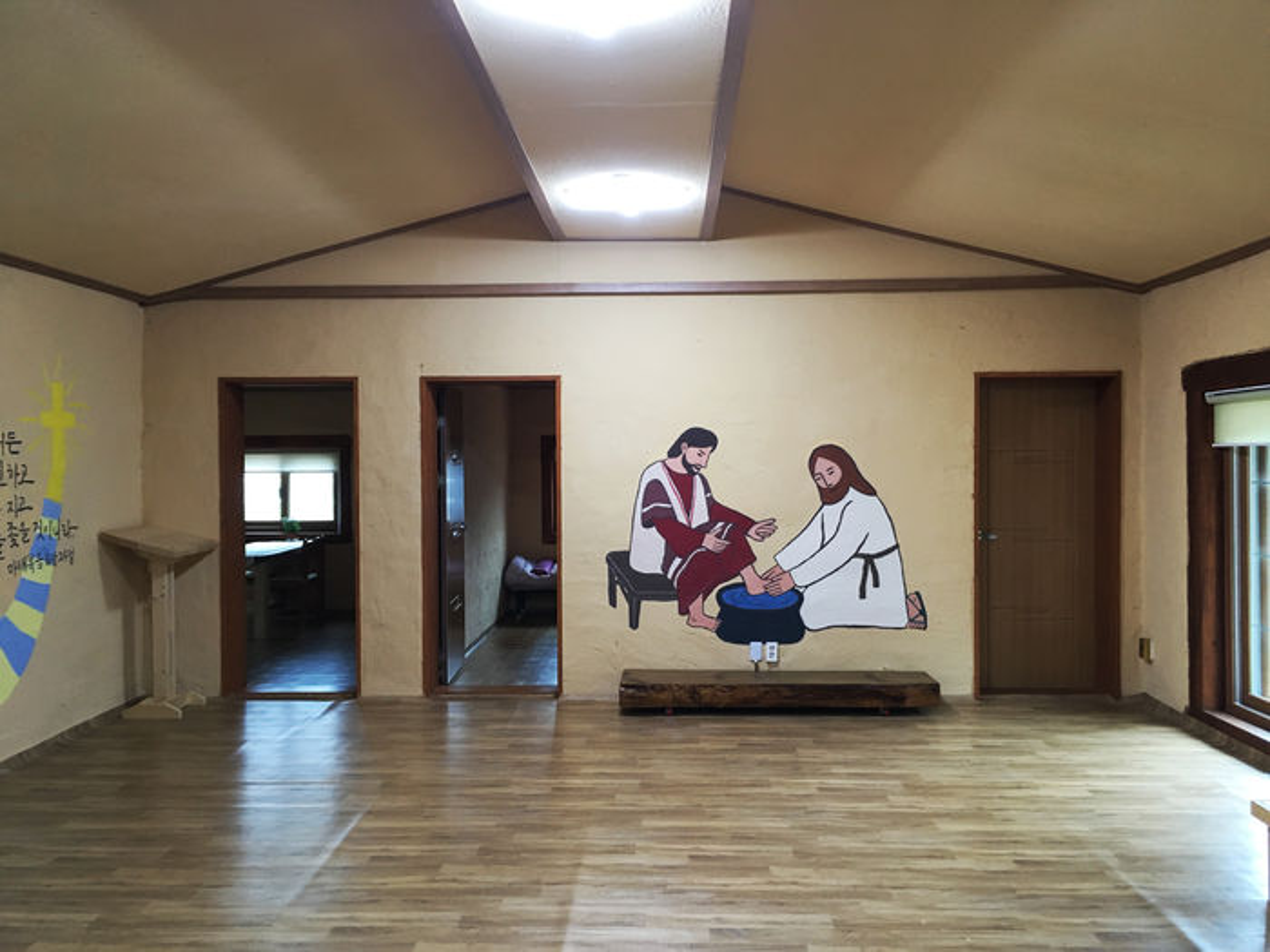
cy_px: 476
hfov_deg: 61.7
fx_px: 1064
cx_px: 635
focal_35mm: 29
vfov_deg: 48.2
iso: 80
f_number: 2.2
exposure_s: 1/30
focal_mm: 4.15
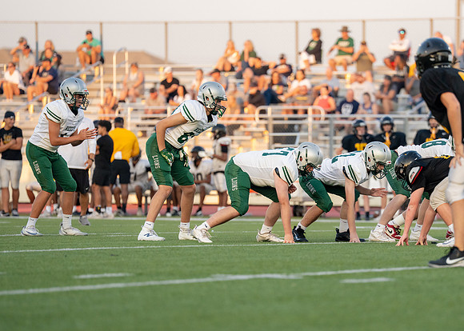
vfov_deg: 5.3
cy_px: 198
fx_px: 3590
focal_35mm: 273
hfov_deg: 7.4
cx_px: 320
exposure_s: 1/2500
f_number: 2.8
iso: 1600
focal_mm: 200
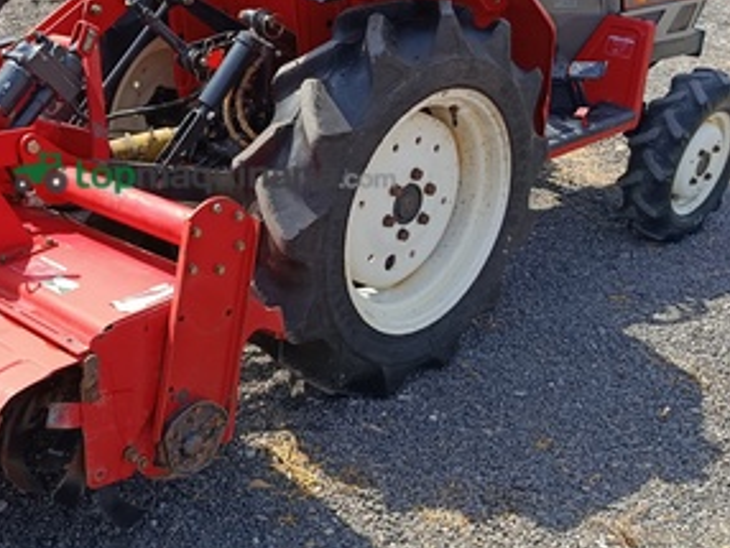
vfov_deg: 31.3
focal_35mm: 46
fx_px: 971
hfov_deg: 40.3
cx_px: 205
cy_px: 173
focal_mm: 5.24
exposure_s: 1/271
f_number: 1.7
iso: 50
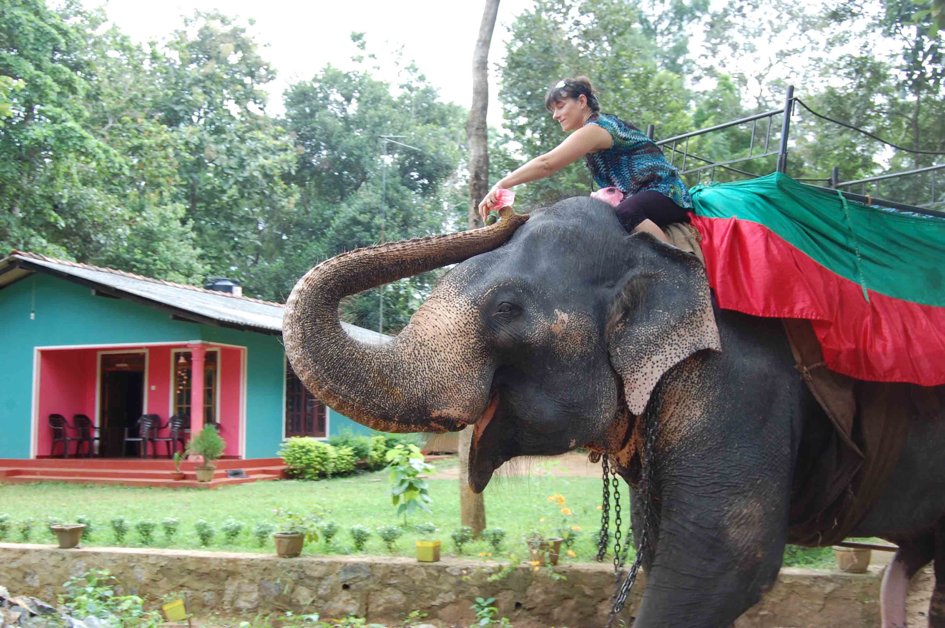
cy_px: 314
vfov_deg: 31.8
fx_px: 1102
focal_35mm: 42
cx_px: 472
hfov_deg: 46.4
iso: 320
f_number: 8
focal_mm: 28
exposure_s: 1/60
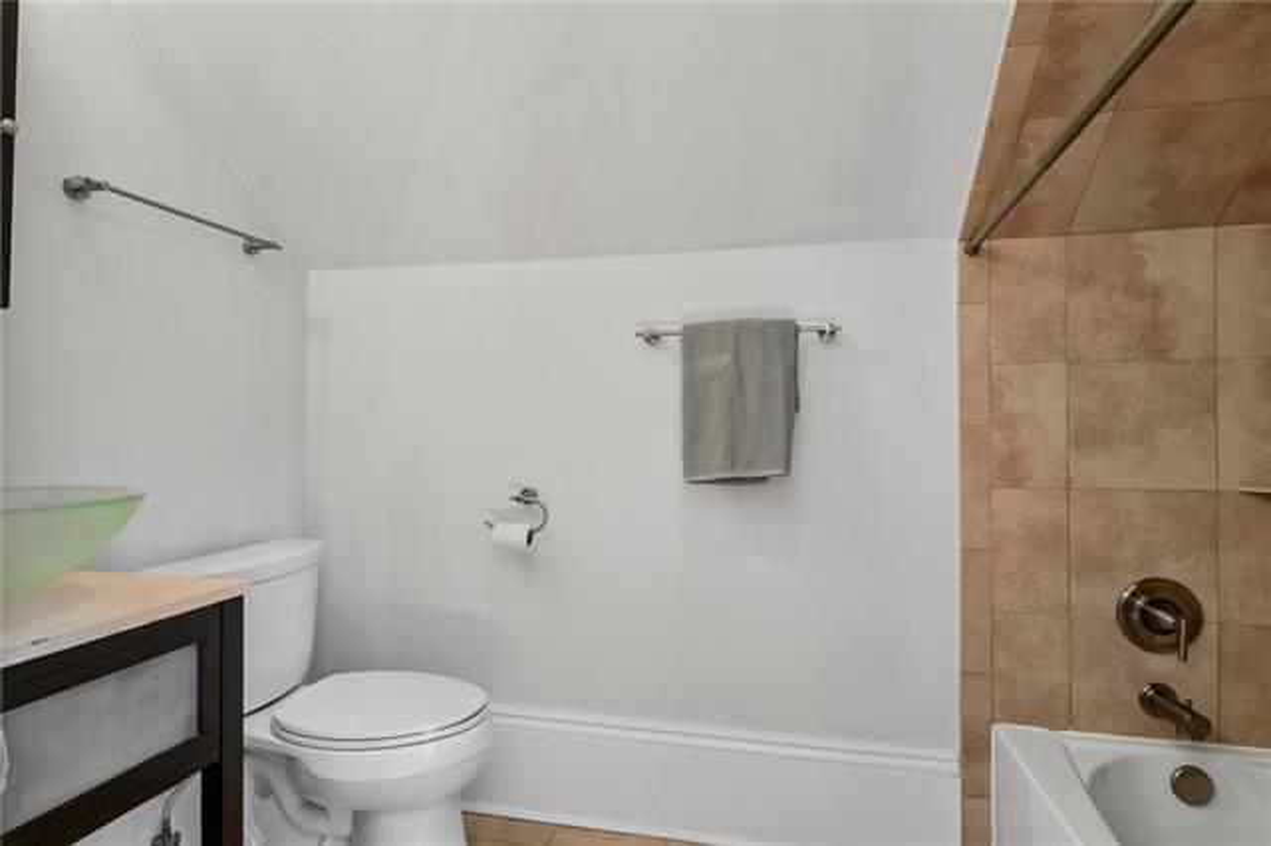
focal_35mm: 18
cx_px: 636
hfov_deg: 90.0
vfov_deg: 67.3
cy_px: 423
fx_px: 635
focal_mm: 12
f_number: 13
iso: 400
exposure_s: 1/3.33
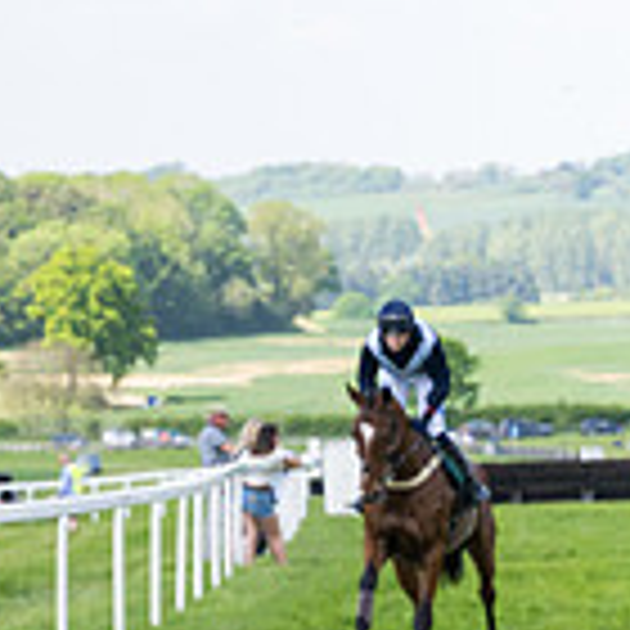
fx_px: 5909
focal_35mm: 287
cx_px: -636
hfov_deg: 5.9
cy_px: 666
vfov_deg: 6.1
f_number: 5
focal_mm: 70
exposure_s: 1/1250
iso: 400
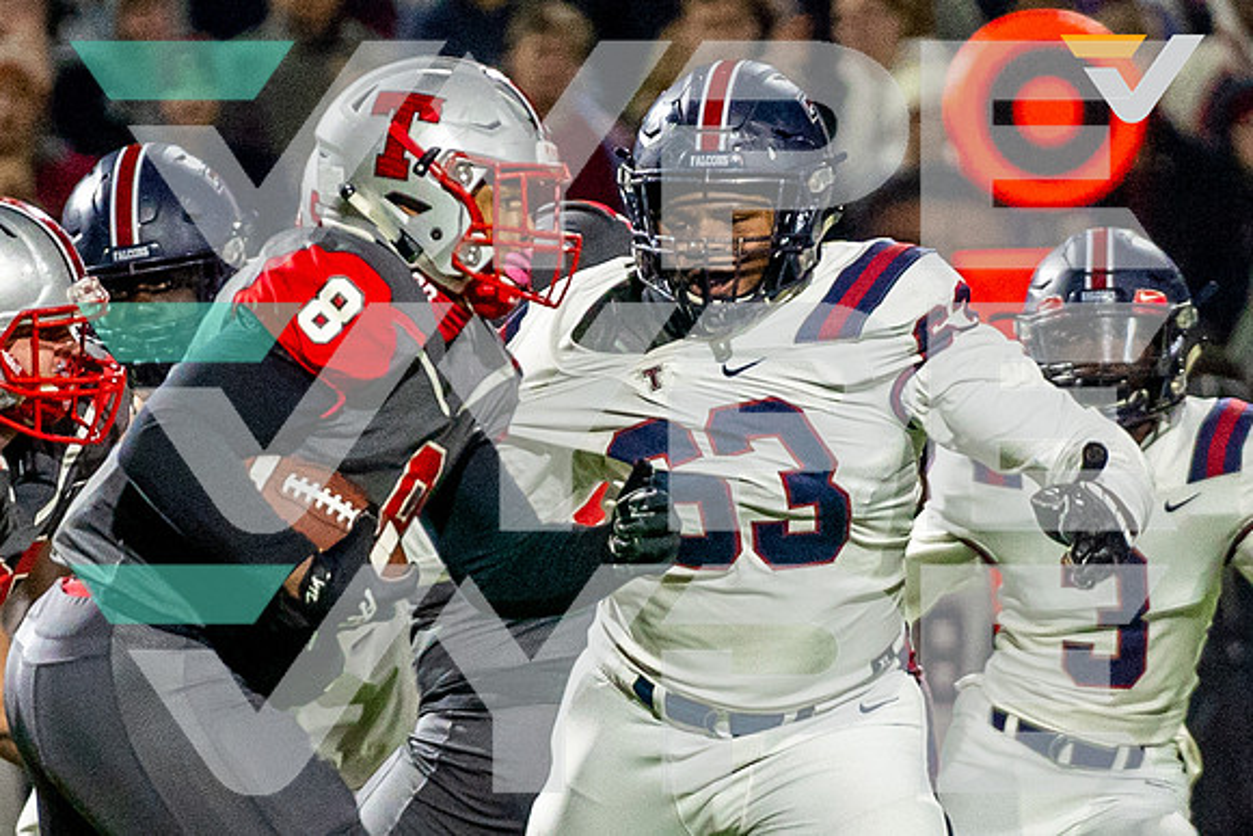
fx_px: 28579
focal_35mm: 821
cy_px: 577
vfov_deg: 1.7
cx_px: 692
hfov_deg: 2.5
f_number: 2.8
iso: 1600
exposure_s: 1/1000
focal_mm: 200
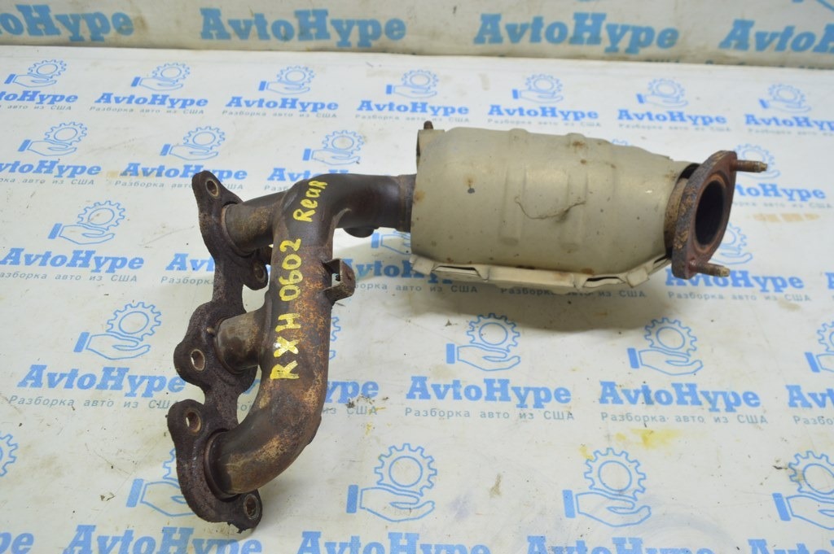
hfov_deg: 62.0
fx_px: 694
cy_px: 277
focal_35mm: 30
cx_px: 417
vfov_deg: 43.5
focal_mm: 20
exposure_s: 1/20
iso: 400
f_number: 5.6
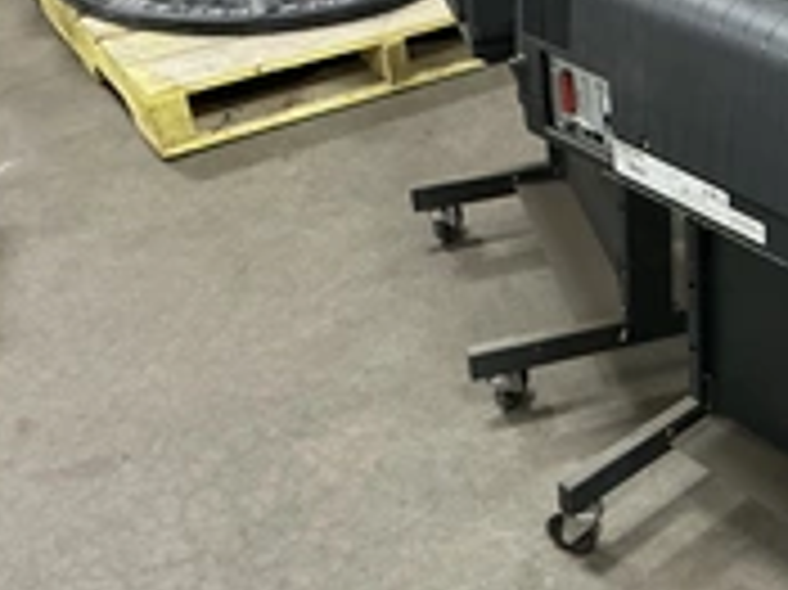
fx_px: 1456
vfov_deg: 22.8
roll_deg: +0.5
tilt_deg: -30.9
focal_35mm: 64
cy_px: 194
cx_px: 761
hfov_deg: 28.7
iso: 320
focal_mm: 3
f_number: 1.8
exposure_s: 1/30
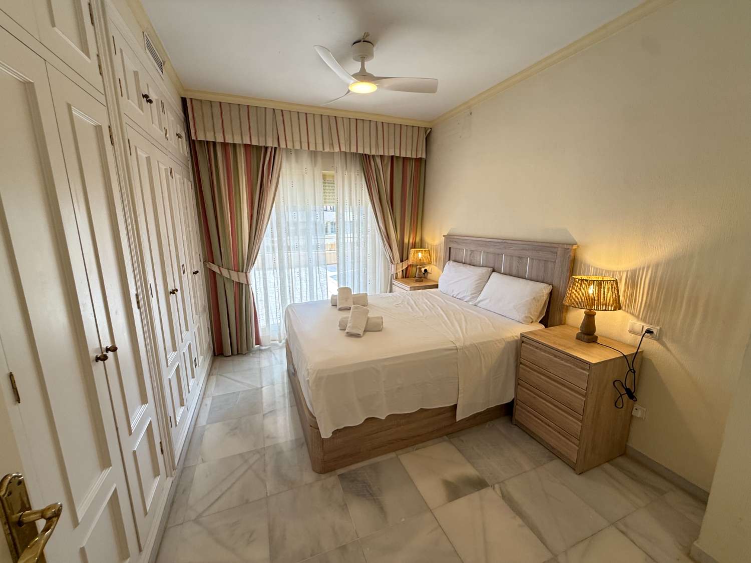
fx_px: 304
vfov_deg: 85.7
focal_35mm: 14
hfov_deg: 102.1
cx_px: 376
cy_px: 282
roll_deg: +0.0
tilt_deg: -11.1
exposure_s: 1/100
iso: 80
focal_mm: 2.22
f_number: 2.2
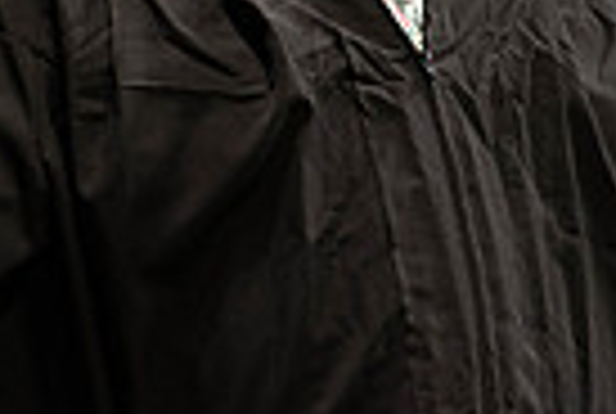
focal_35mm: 700
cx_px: 624
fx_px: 12004
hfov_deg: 2.9
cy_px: -69
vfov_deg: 2.0
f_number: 4.5
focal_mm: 160
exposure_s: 1/320
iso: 1600
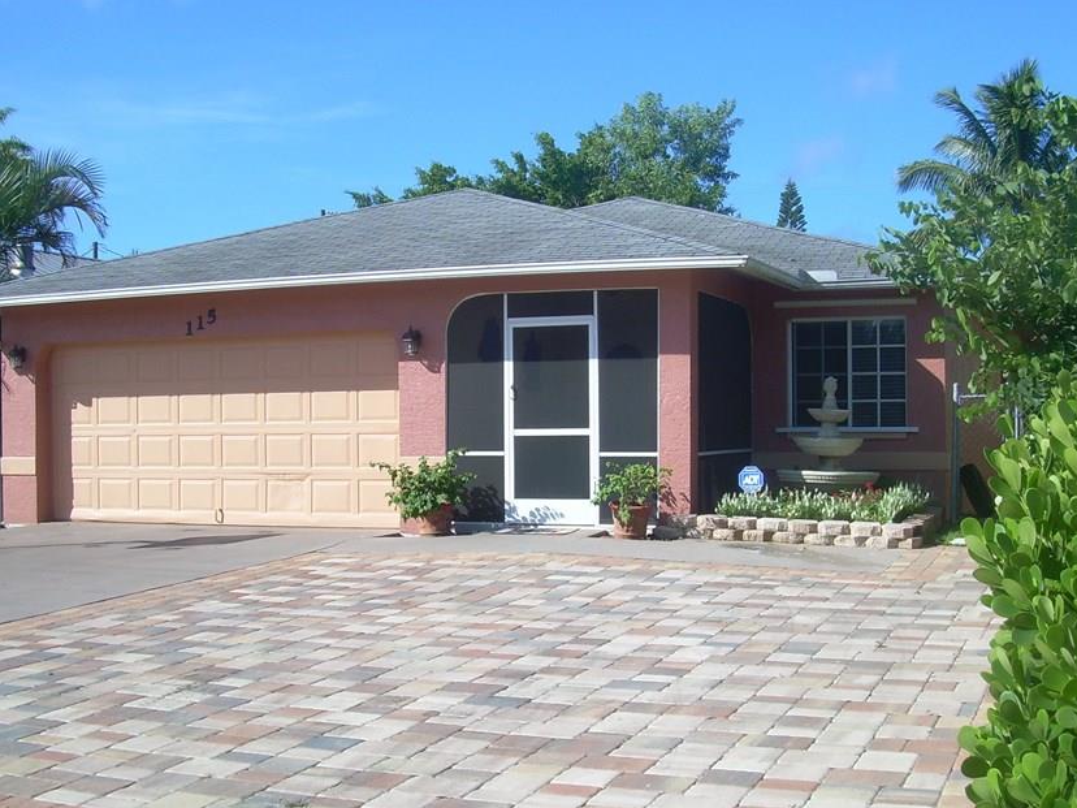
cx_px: 561
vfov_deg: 30.9
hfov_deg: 40.4
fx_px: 1462
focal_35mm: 47
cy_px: 435
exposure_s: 1/386
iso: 50
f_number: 4.6
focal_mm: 6.3
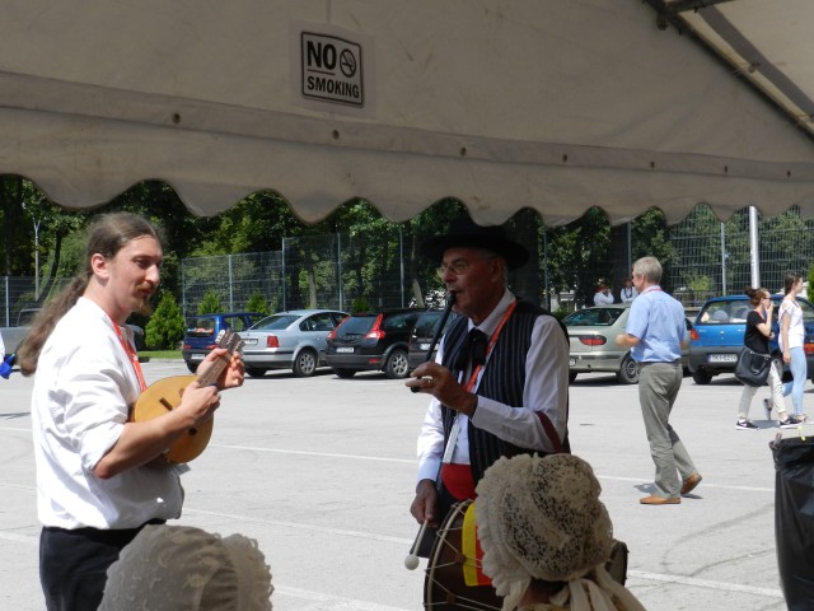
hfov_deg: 36.2
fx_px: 1246
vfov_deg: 27.5
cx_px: 407
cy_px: 306
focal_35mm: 53
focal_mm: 9.4
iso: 160
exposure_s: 1/1000
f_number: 4.4
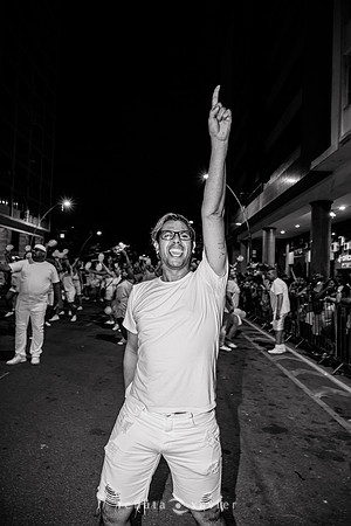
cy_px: 263
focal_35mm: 24
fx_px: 351
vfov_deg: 73.7
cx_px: 176
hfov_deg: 53.1
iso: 320
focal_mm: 24
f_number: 4
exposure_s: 1/40
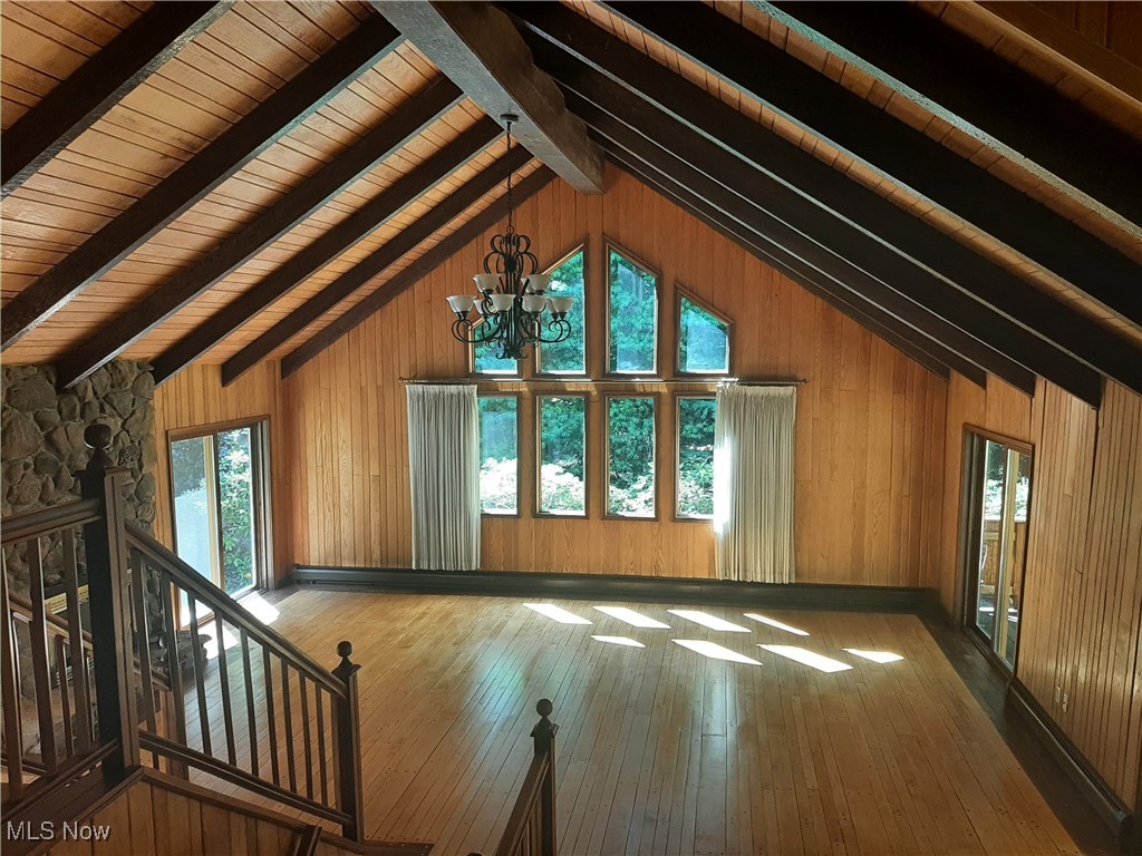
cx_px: 571
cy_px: 428
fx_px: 858
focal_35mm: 26
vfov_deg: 53.1
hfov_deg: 67.3
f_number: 1.7
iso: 64
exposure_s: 1/60
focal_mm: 3.93
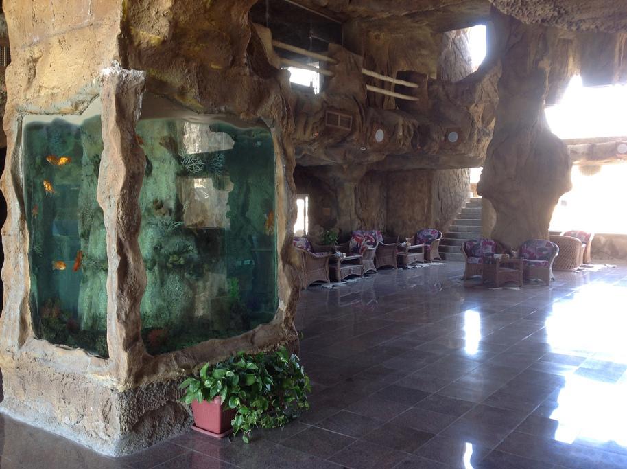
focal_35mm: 35
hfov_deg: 52.7
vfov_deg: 40.6
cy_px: 234
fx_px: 633
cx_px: 314
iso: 64
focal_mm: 4.28
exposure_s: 1/30
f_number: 2.4
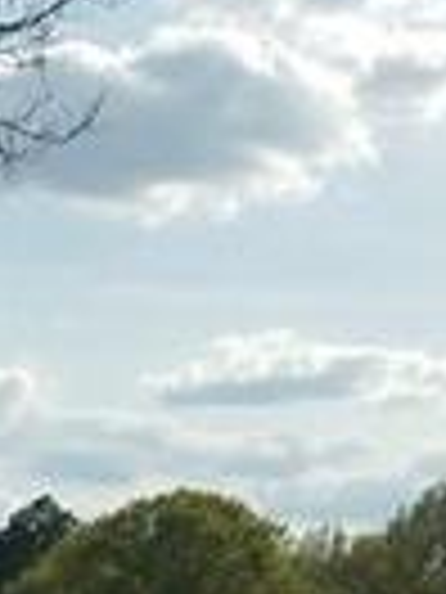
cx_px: -153
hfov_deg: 9.6
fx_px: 2594
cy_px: 1228
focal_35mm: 151
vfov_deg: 11.6
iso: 40
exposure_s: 1/4096
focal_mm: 4.2
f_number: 1.7
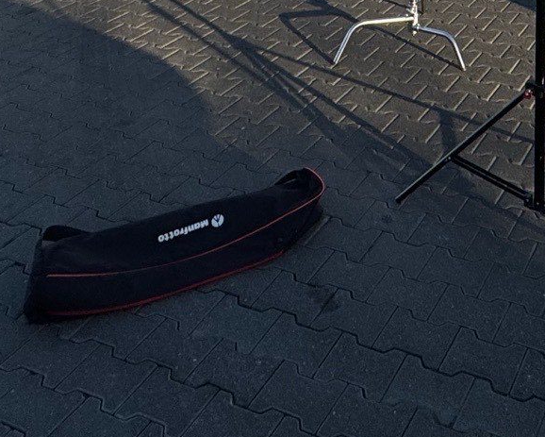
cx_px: 475
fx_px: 839
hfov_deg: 34.3
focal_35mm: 52
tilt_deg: +0.5
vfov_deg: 21.7
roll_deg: +0.5
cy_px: -296
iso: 50
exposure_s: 1/1370
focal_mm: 2.22
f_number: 2.2
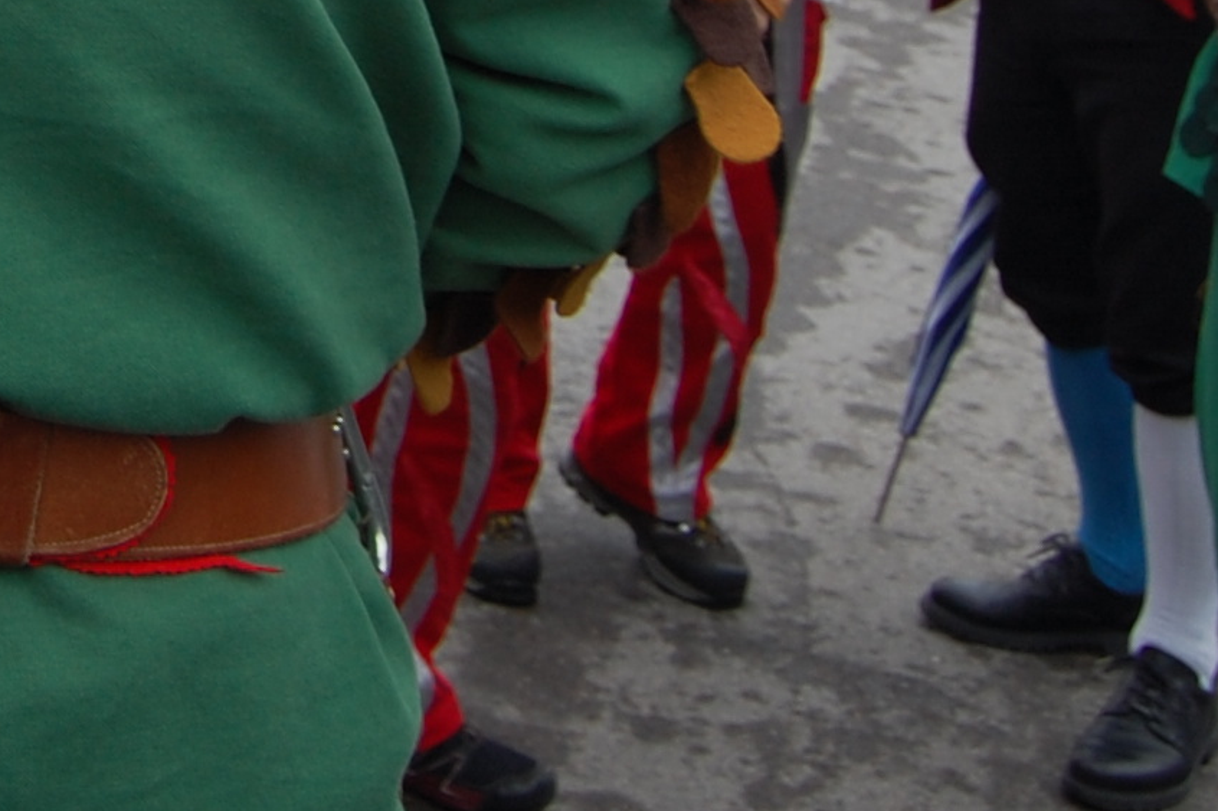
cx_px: -266
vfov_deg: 13.1
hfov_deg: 19.9
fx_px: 3246
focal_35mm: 96
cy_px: -581
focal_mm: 18
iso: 200
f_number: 6.3
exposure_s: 1/160
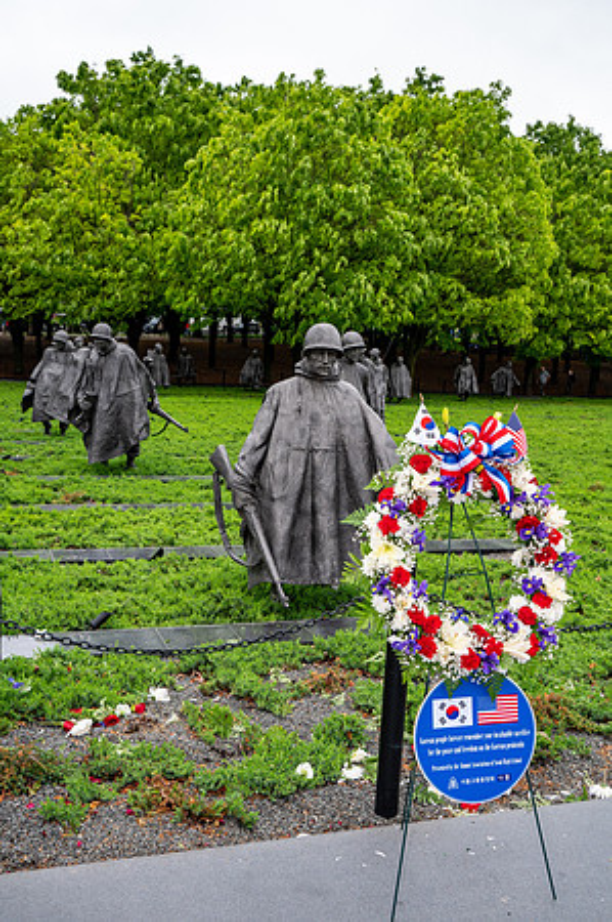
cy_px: 461
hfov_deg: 35.9
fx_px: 946
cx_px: 306
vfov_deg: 51.9
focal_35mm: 37
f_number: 8
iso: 1000
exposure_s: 1/640
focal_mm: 37
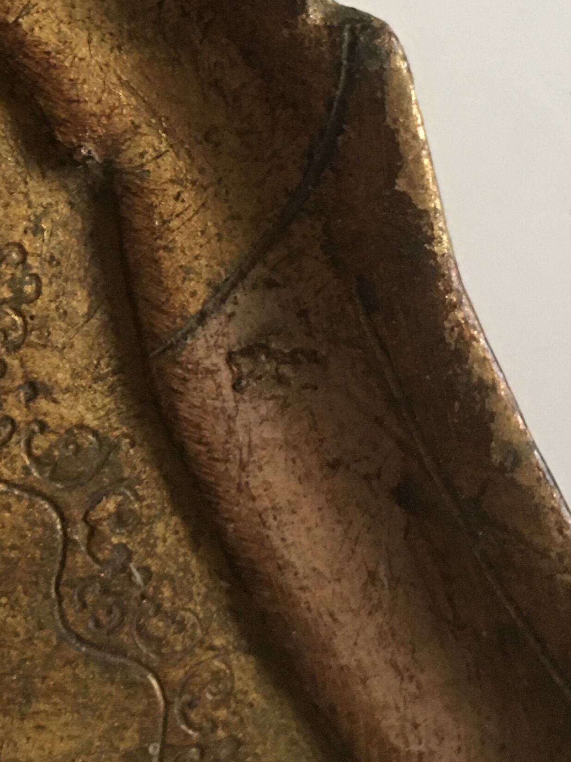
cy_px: 201
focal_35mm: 71
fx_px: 1562
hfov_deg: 20.1
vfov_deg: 27.1
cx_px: 4
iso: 80
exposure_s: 1/10
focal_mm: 4.15
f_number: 2.2
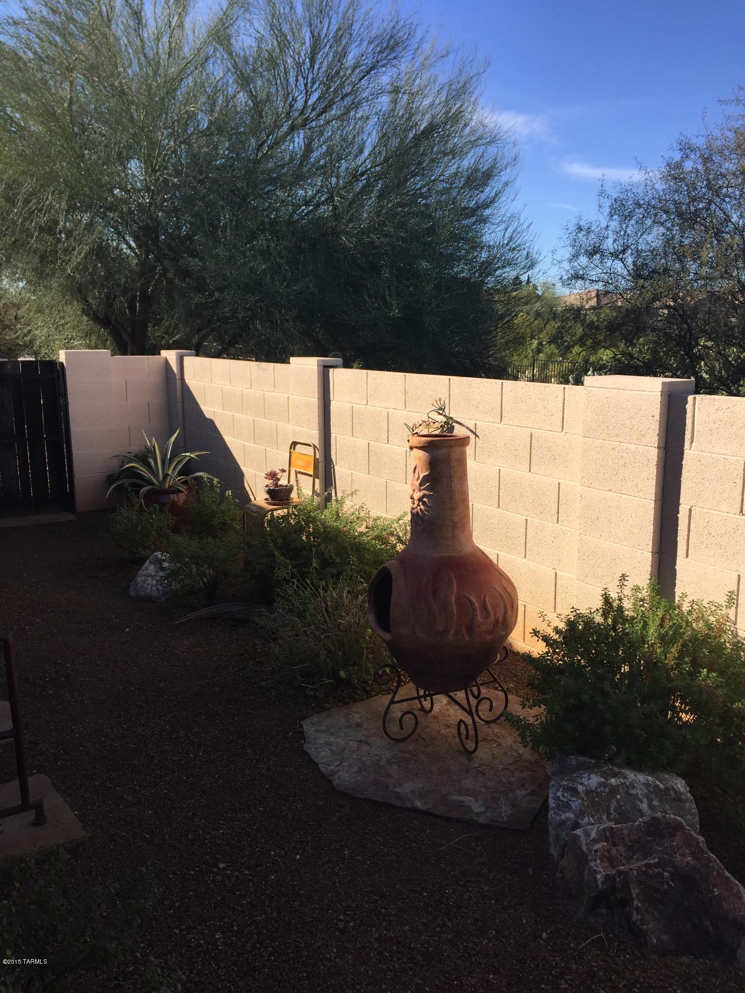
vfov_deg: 61.7
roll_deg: +0.5
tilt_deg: -10.6
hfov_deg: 48.2
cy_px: 496
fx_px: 832
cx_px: 372
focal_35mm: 29
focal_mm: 4.15
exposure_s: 1/1464
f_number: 2.2
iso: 32
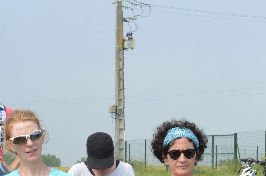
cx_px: 252
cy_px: 194
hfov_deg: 12.7
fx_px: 1180
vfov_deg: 8.5
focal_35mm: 160
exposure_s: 1/750
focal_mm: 34
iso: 800
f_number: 13
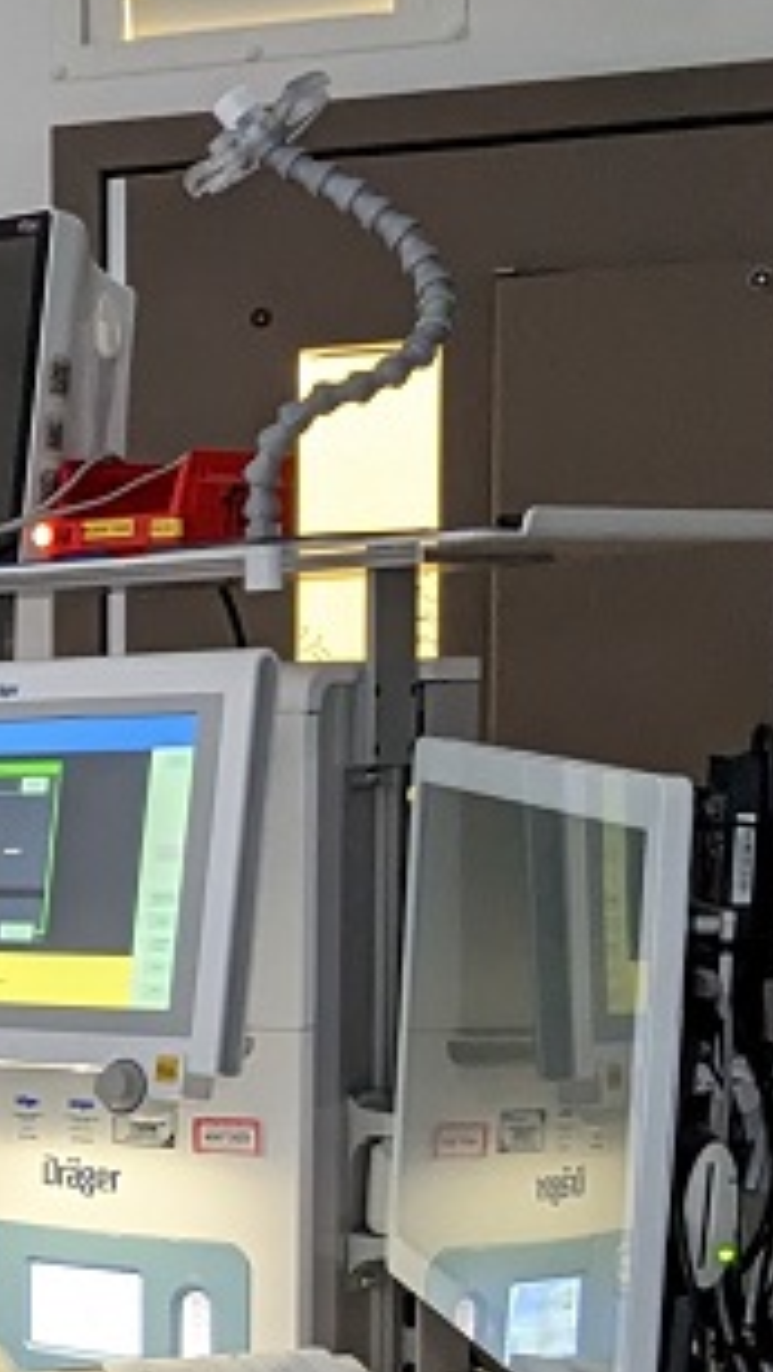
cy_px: 1166
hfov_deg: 10.7
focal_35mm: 102
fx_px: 3712
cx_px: -880
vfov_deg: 20.6
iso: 250
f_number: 1.73
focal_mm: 4.38
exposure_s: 1/25
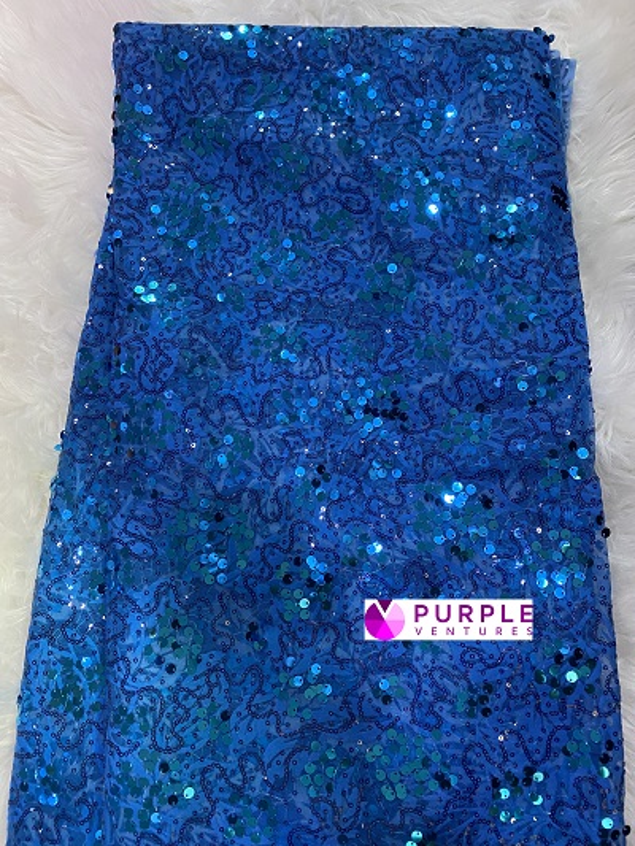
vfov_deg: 67.3
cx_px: 318
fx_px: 636
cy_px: 423
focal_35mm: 26
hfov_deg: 53.1
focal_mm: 4.25
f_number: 1.8
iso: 500
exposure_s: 1/54
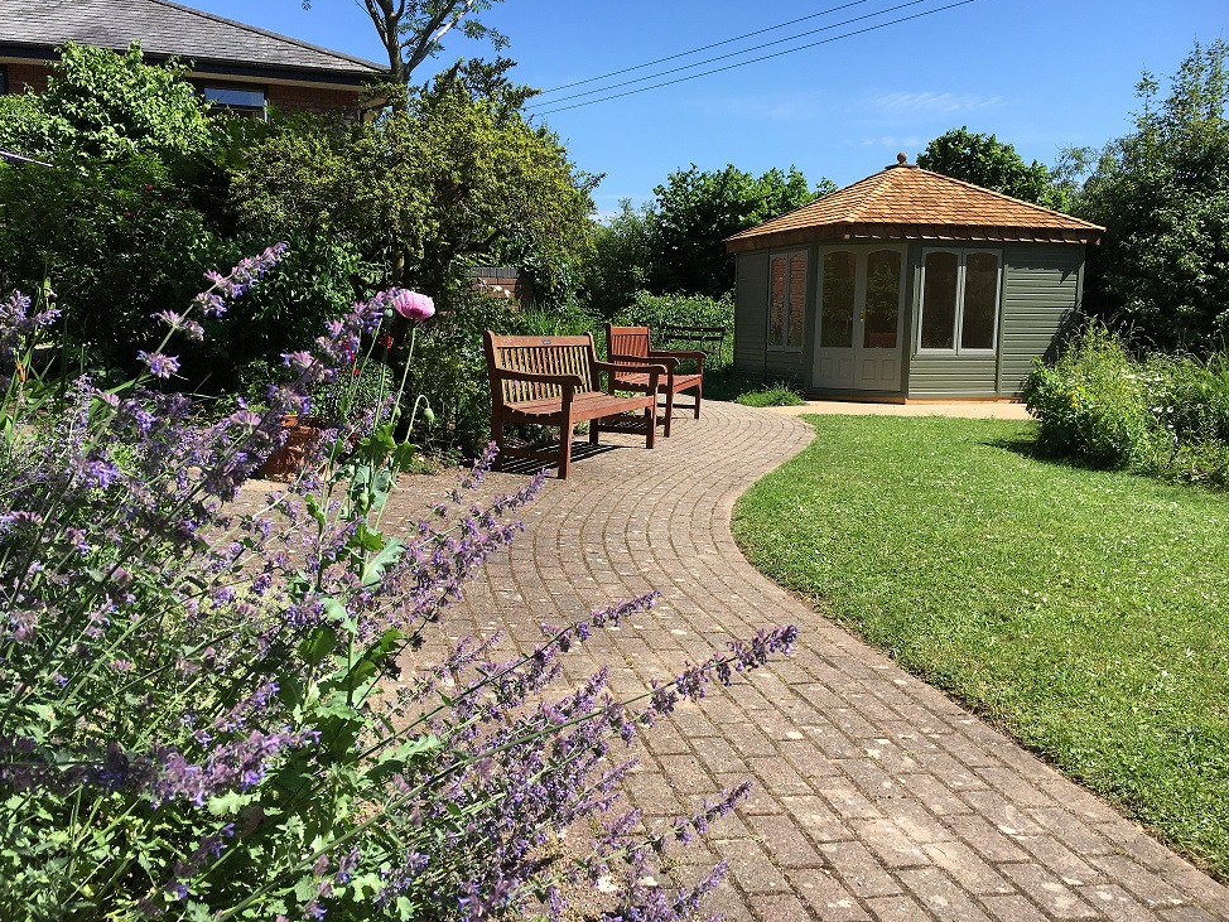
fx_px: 1065
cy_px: 460
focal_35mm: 30
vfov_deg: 46.8
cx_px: 597
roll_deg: -0.1
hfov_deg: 59.9
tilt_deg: -7.2
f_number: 2.2
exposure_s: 1/1202
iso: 25
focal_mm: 4.15
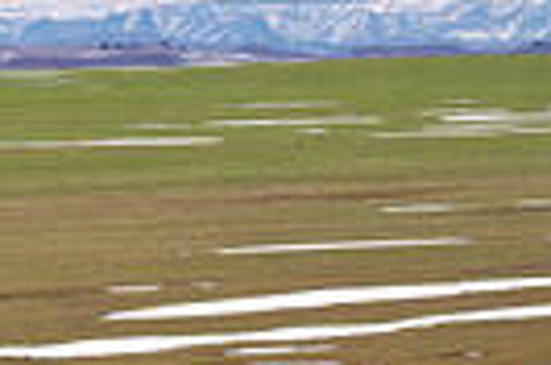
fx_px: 3176
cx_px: -588
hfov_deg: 9.2
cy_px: 95
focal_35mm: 208
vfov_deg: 6.6
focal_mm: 46
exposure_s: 1/125
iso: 100
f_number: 13
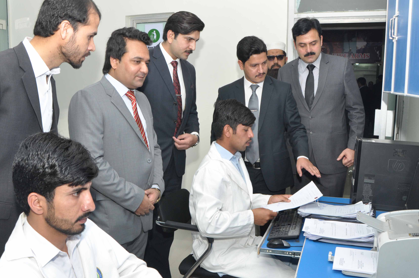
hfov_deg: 54.5
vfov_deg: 37.7
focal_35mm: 35
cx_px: 196
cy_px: 159
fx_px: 407
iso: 500
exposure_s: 1/125
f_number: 8
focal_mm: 18
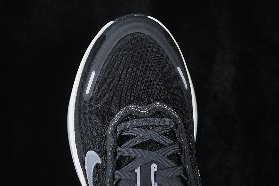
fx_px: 581
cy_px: 93
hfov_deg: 27.0
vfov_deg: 18.2
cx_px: 140
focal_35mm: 75
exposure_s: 1/50
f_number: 6.3
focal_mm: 50
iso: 160
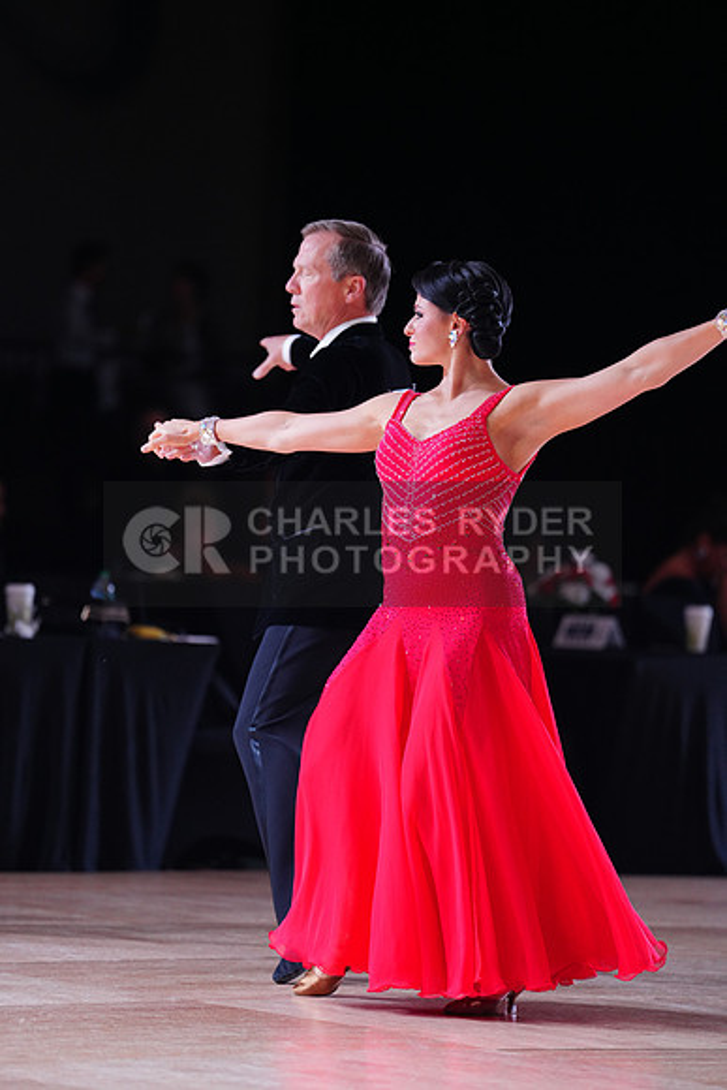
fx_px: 6054
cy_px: 545
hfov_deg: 6.9
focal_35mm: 200
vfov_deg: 10.3
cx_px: 364
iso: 1250
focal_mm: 200
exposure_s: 1/500
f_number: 2.8
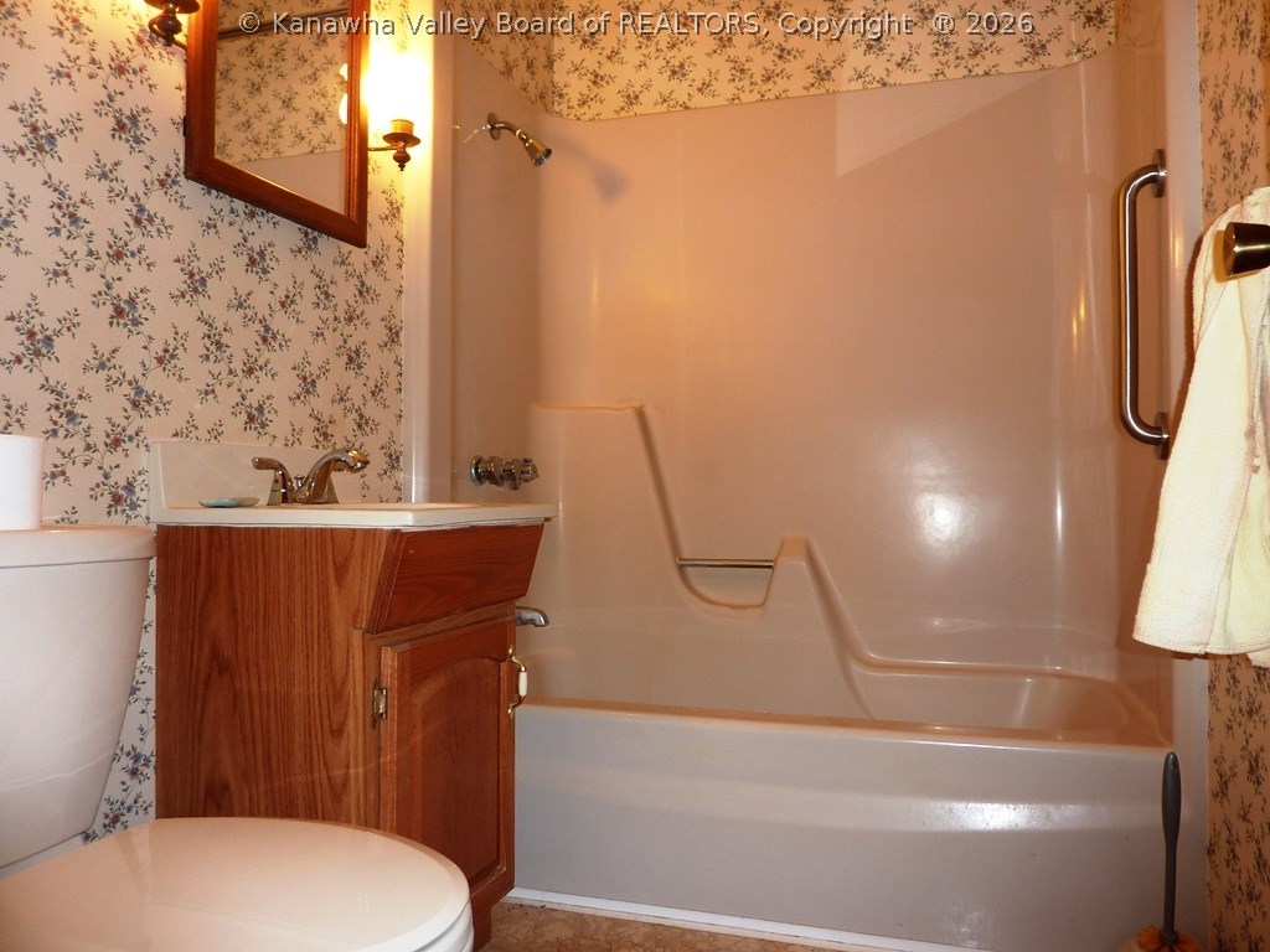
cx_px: 635
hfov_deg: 69.4
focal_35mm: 25
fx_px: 917
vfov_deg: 54.9
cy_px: 476
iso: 100
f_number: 3.3
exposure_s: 1/30
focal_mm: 4.1
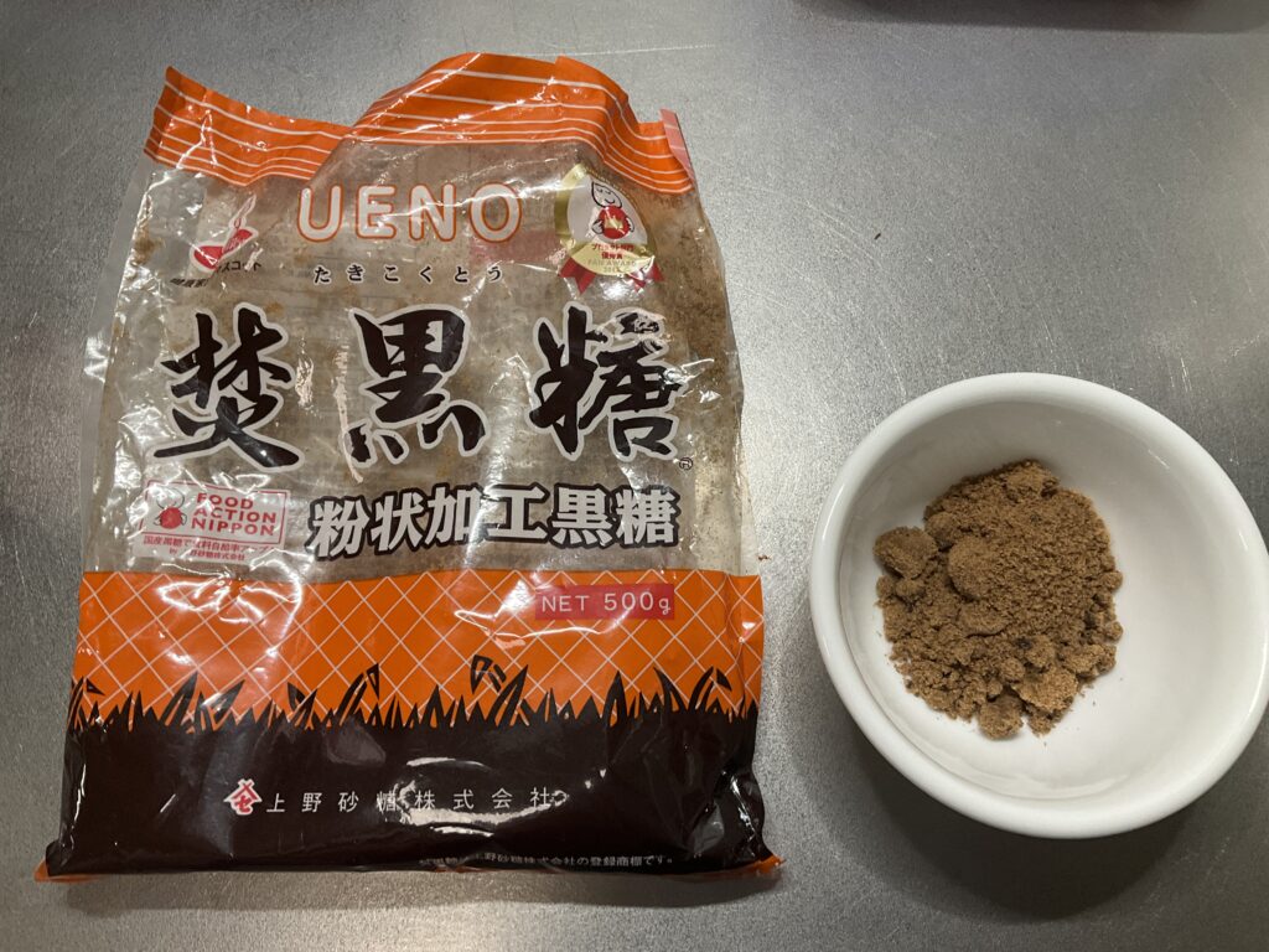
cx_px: 634
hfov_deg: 61.7
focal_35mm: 29
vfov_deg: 48.2
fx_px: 1063
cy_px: 476
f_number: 1.8
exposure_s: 1/50
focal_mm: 3
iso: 100
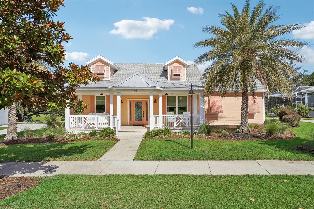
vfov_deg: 55.1
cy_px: 104
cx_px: 157
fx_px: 201
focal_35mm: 23
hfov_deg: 76.1
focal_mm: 23
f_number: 20
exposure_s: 1/80
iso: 100
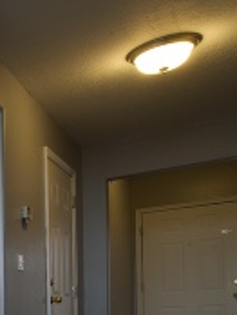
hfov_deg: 15.3
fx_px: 483
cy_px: 329
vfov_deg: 32.6
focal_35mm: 53
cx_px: -329
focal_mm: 15
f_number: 22
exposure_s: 1
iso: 200
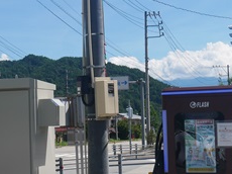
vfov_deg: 15.7
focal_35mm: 94
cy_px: 98
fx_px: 629
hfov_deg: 20.5
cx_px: 25
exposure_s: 1/400
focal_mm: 18
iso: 200
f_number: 9
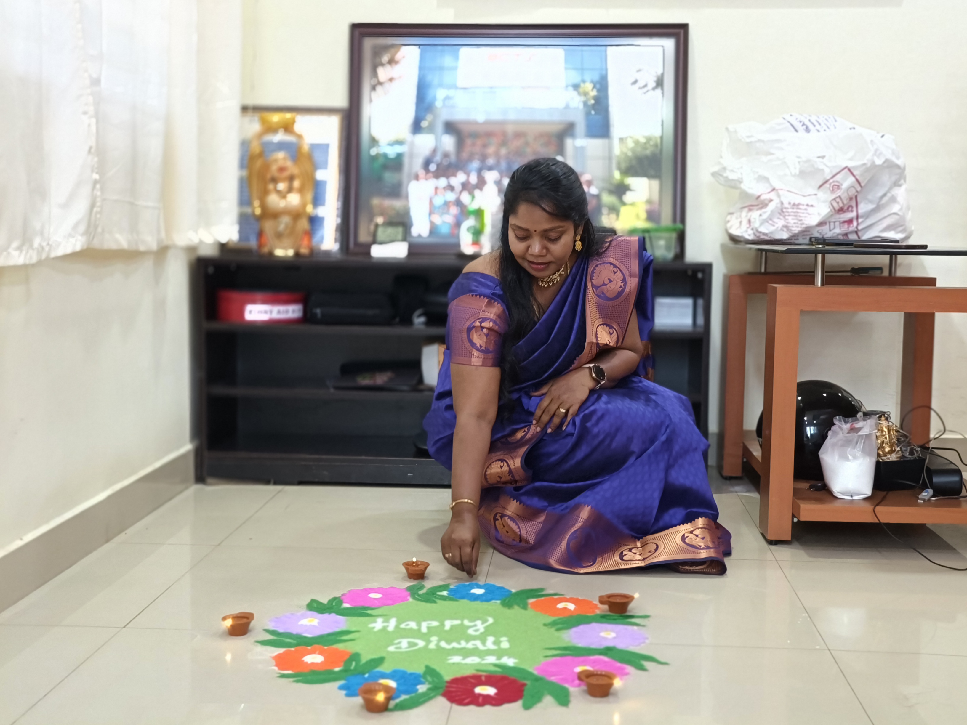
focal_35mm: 47
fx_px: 1313
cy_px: 362
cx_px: 484
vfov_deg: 30.9
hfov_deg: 40.4
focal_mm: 7.08
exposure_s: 1/50
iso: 800
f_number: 4.5
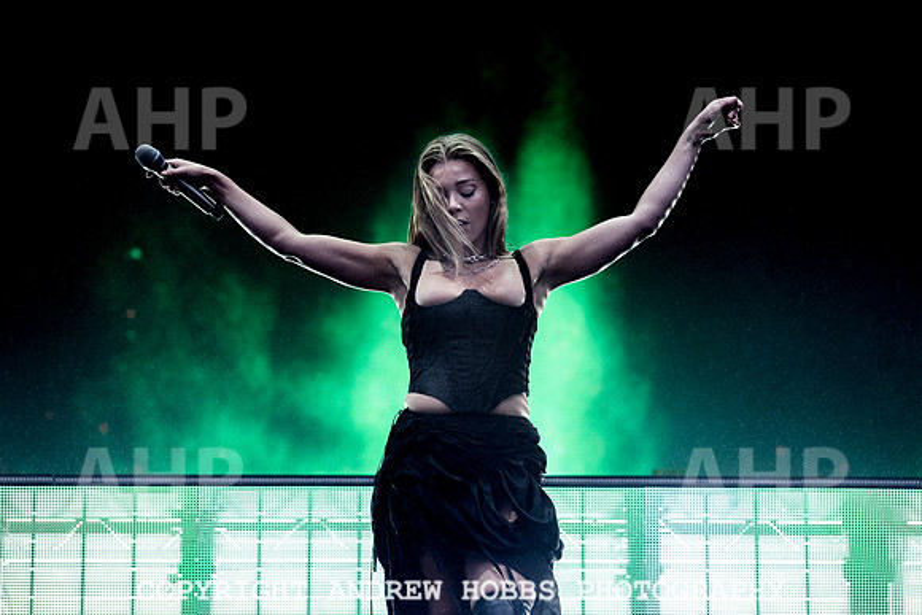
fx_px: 4346
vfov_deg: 8.1
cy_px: 291
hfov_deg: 12.1
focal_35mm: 170
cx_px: 486
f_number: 3.5
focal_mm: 160
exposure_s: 1/1600
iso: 640
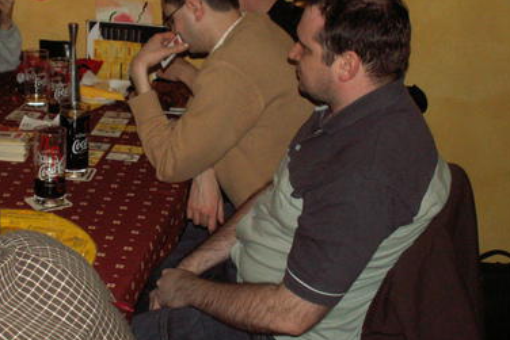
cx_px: 128
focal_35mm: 62
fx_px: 879
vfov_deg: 21.9
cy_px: 138
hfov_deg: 31.8
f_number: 2.8
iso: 160
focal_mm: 5.86
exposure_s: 1/40
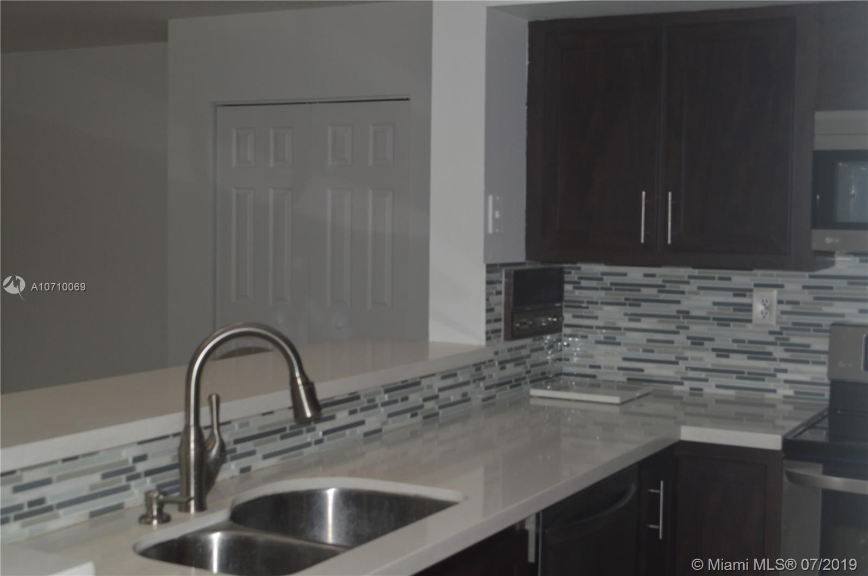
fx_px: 1228
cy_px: 288
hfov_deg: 38.9
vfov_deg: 26.4
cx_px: 434
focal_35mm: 51
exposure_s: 1/60
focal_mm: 34
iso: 280
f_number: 8
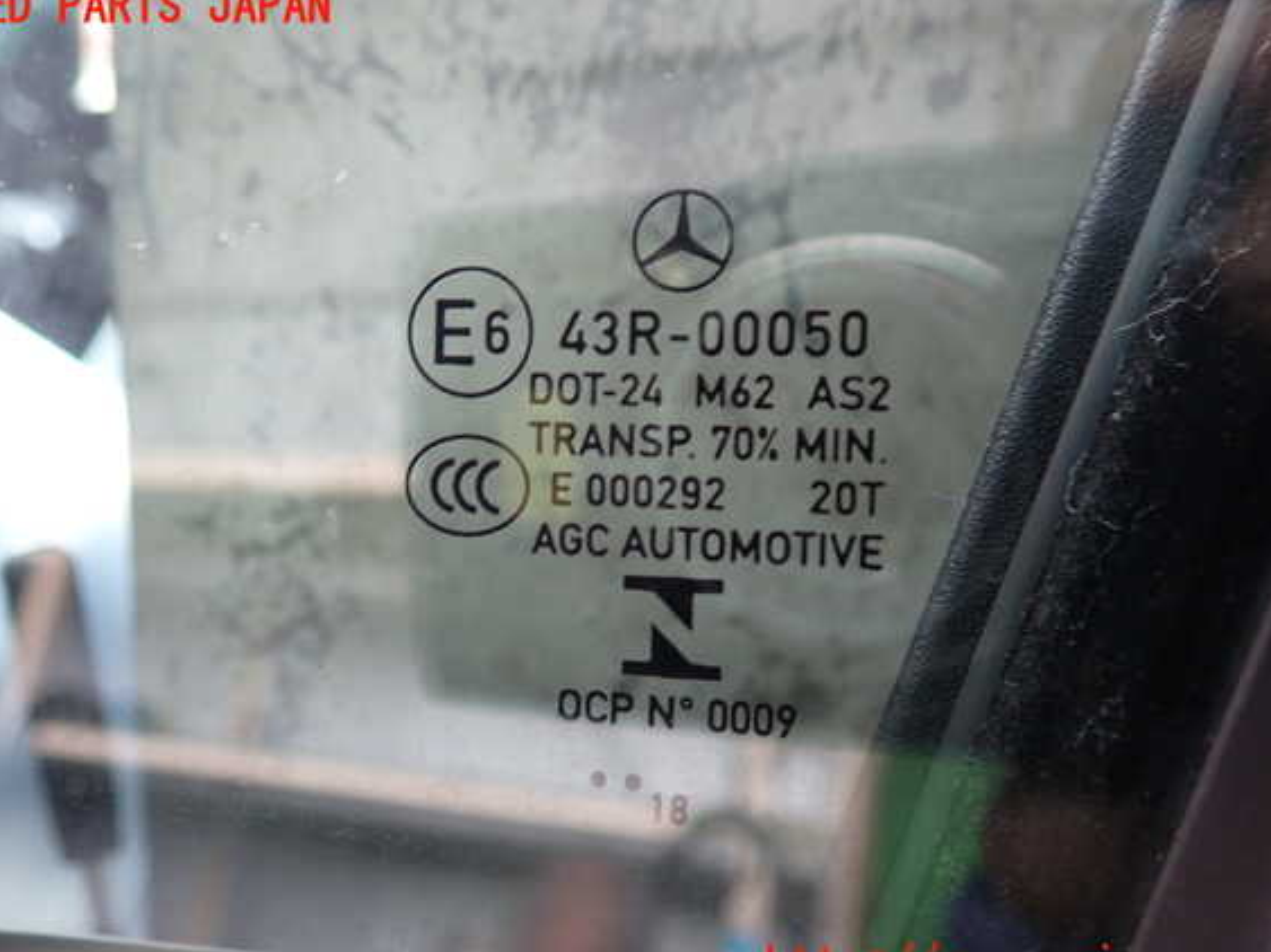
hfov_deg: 56.8
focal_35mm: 32
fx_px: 1175
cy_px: 487
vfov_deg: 44.1
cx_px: 598
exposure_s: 1/30
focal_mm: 5.4
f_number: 2.3
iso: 200
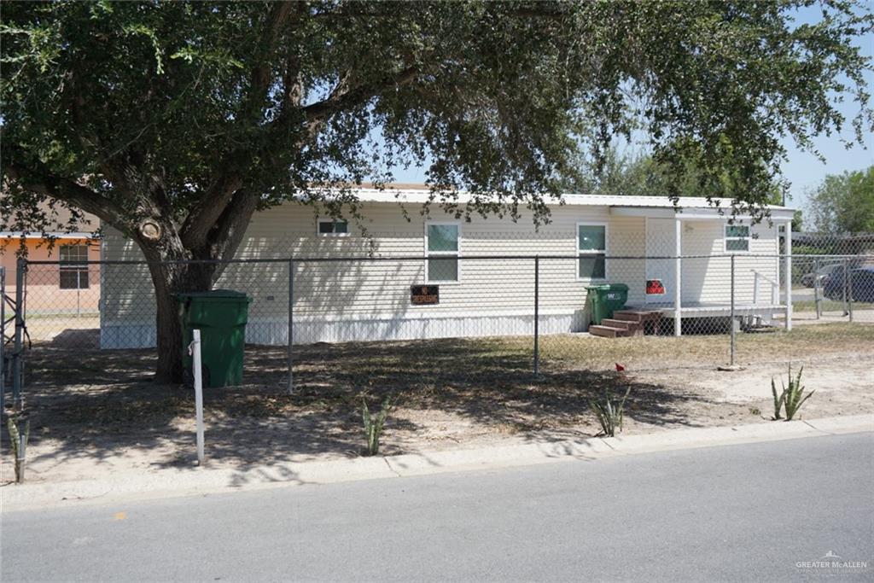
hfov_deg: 55.1
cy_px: 292
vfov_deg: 38.4
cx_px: 437
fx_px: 838
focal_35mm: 34
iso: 100
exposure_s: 1/500
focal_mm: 23
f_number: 5
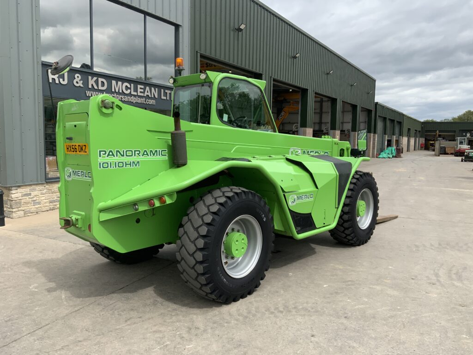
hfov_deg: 61.7
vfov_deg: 48.2
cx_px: 236
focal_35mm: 29
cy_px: 178
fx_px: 396
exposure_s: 1/1168
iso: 16
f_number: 1.8
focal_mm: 3
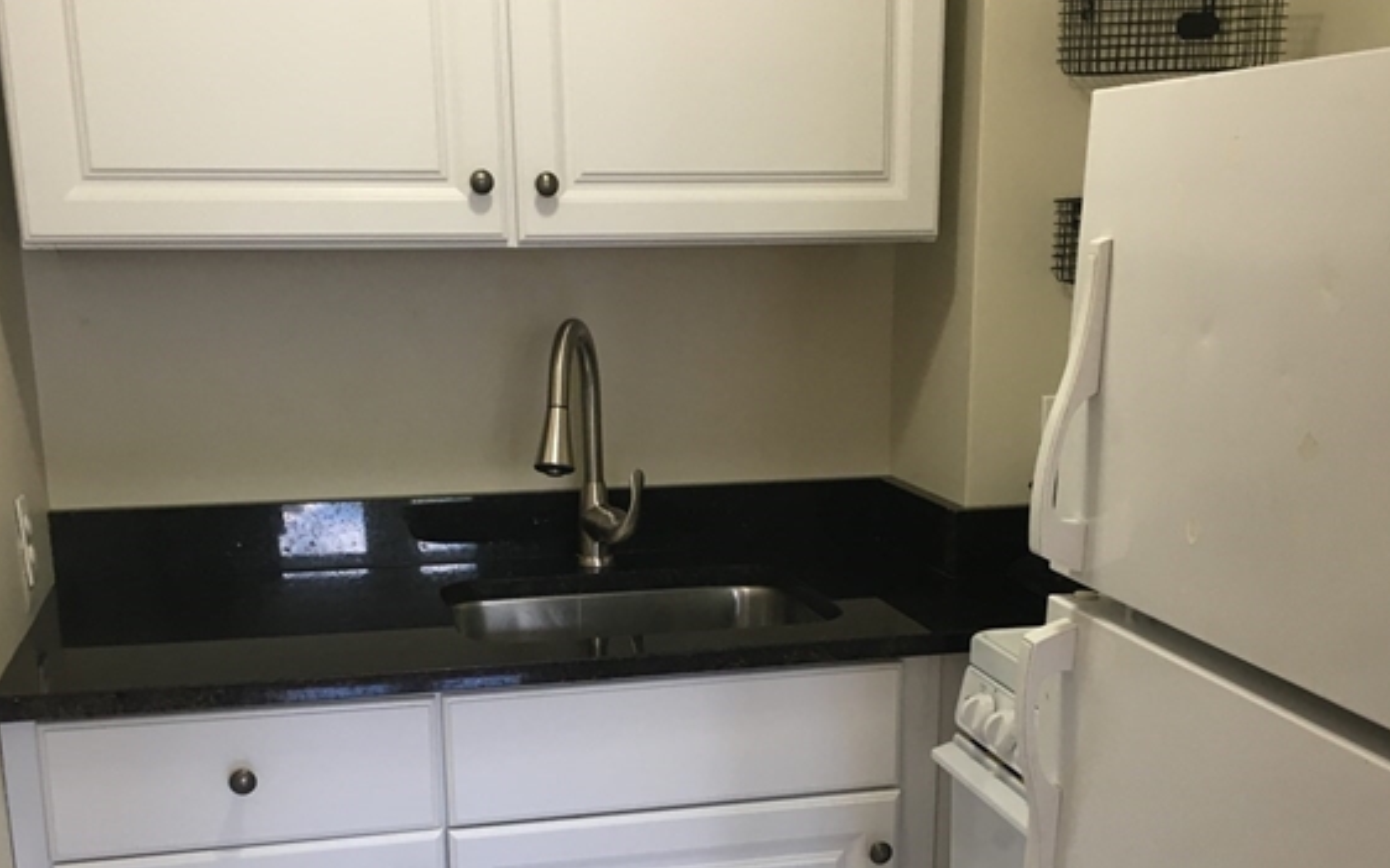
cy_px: 675
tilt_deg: -13.9
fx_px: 1591
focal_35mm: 42
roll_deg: +1.9
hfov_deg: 47.2
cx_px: 695
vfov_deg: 29.9
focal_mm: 4.15
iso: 64
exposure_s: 1/30
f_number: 2.2
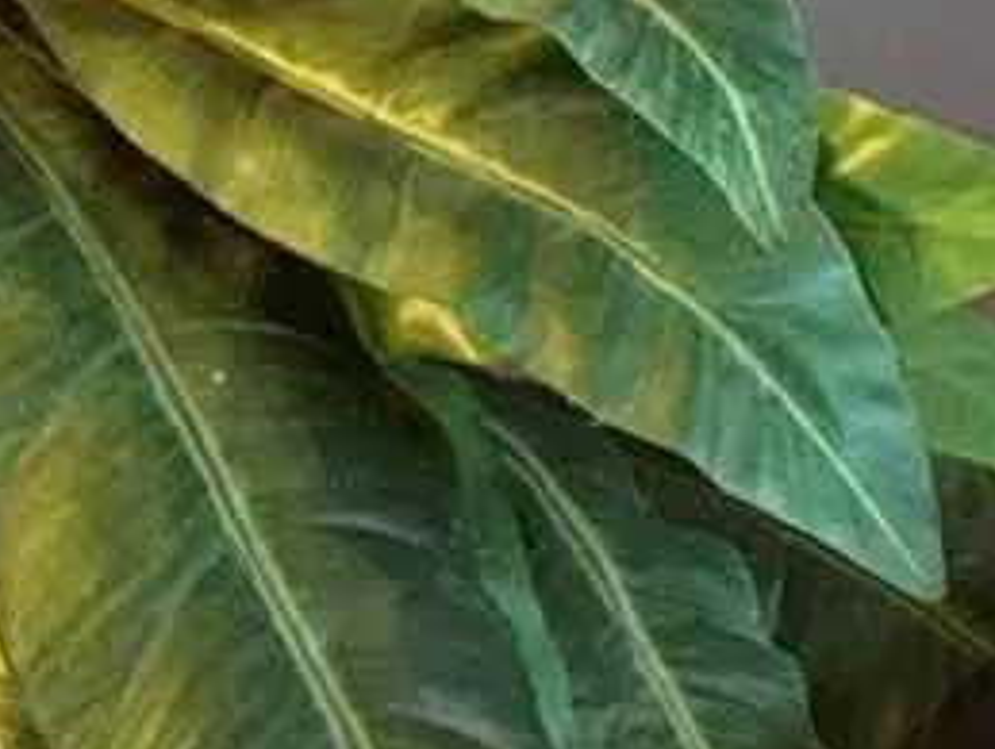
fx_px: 4260
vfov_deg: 9.7
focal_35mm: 148
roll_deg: +0.2
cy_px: -434
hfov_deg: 10.4
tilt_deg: -11.7
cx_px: 2785
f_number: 1.78
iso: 100
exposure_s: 1/17
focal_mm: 6.76
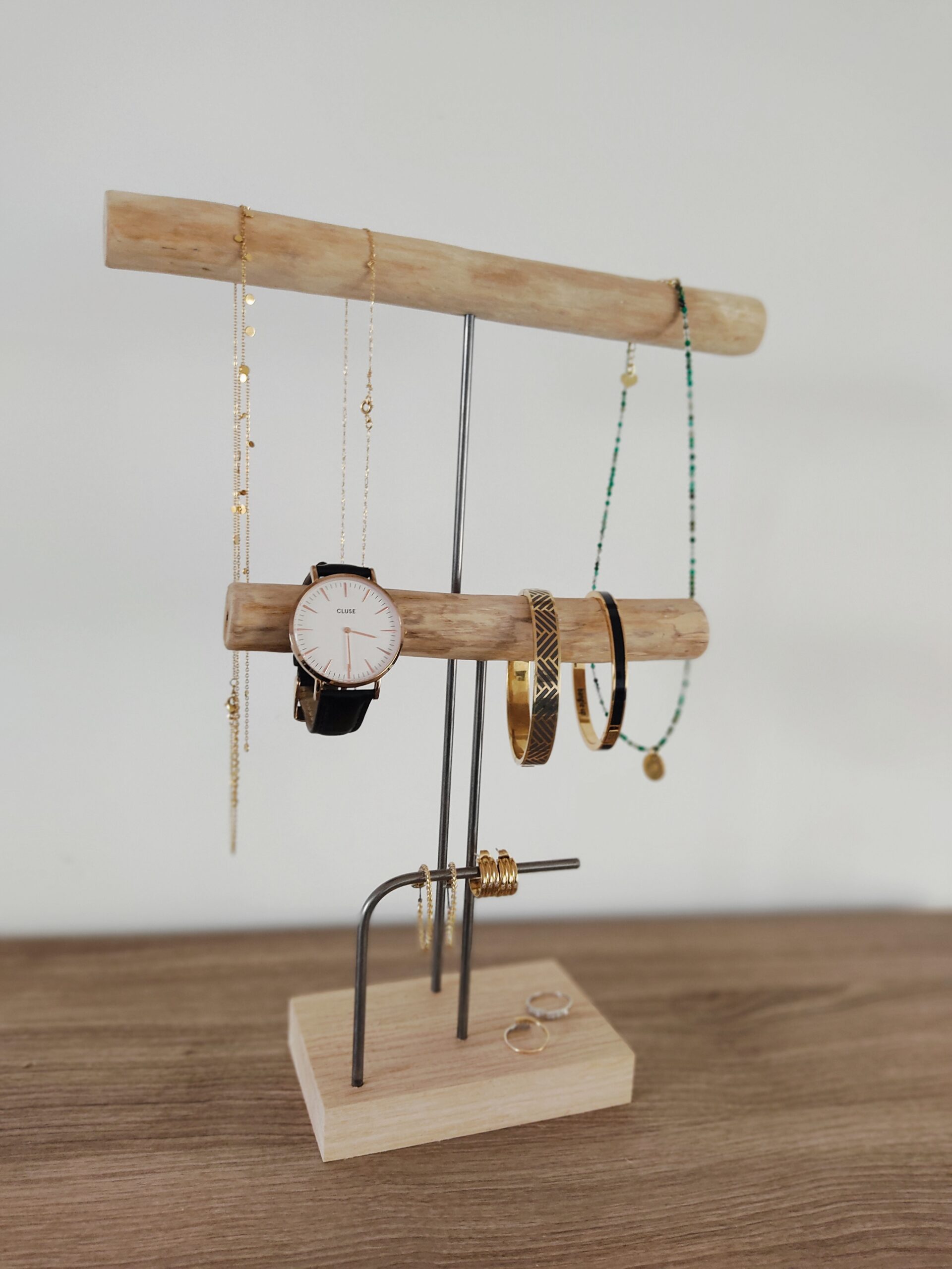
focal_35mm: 26
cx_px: 476
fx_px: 953
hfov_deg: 53.1
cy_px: 634
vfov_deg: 67.3
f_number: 1.79
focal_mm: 4.74
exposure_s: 1/33
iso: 848
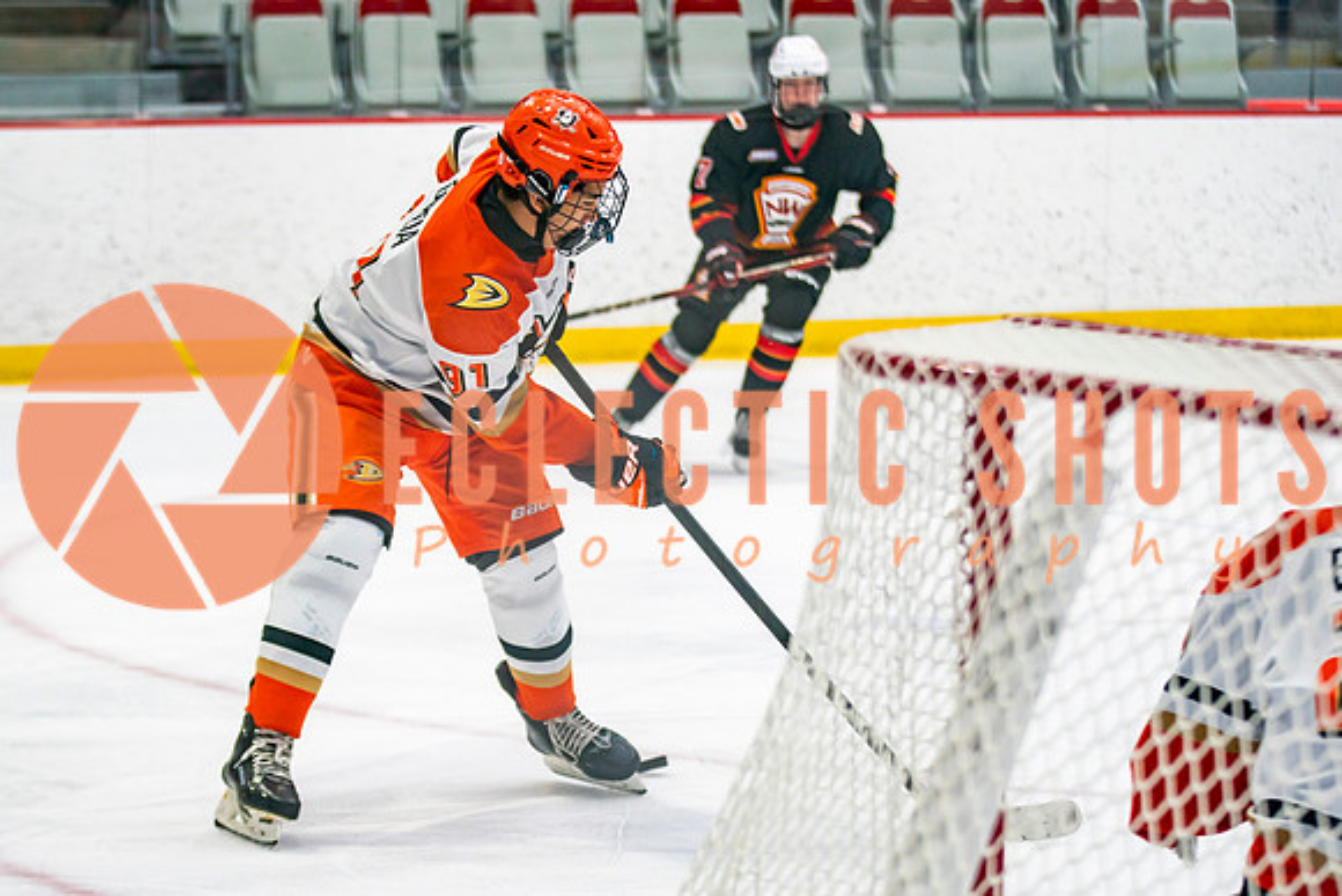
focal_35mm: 145
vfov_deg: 9.5
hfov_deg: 14.1
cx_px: 466
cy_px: 470
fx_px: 5399
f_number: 2.8
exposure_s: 1/640
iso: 800
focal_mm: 100
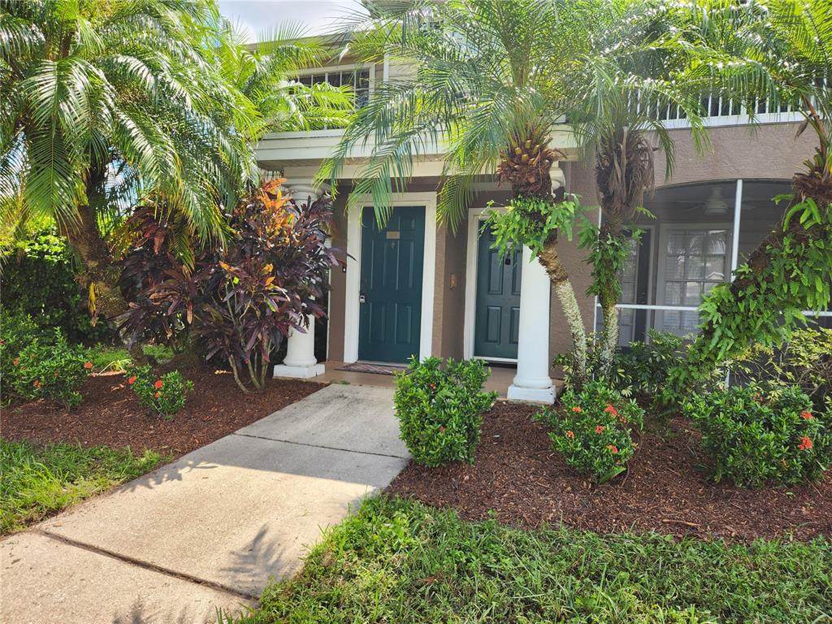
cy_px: 312
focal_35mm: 23
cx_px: 416
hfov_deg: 73.9
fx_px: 553
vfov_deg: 58.9
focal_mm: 5.4
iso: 20
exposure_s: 1/312
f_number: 1.8
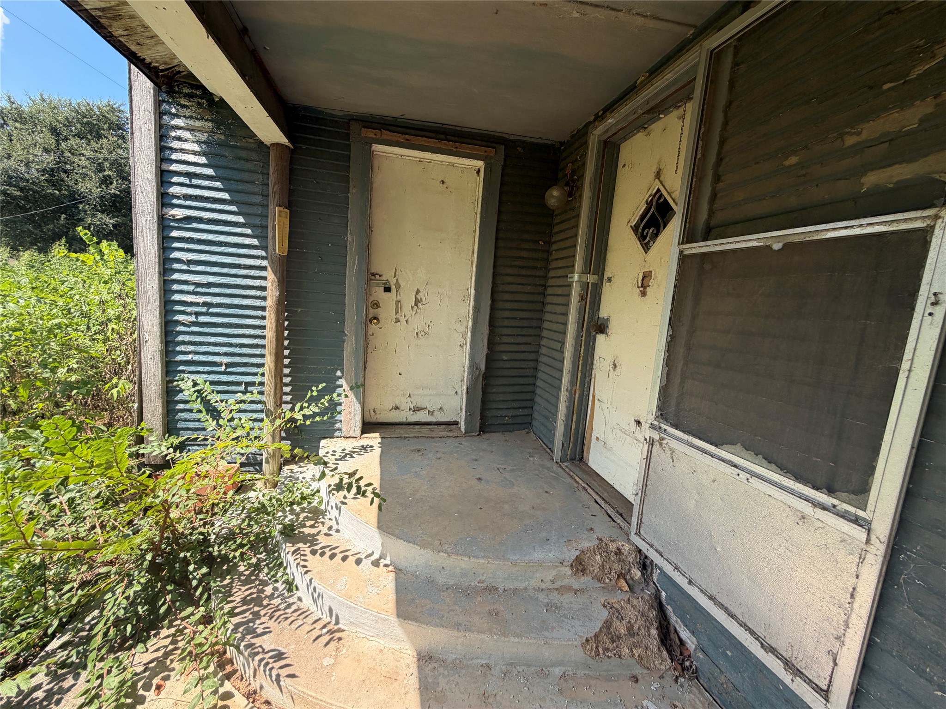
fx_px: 383
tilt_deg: -11.6
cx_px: 473
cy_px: 354
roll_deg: +0.9
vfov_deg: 85.7
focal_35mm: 14
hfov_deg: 102.1
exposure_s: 1/502
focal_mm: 2.22
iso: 40
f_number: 2.2
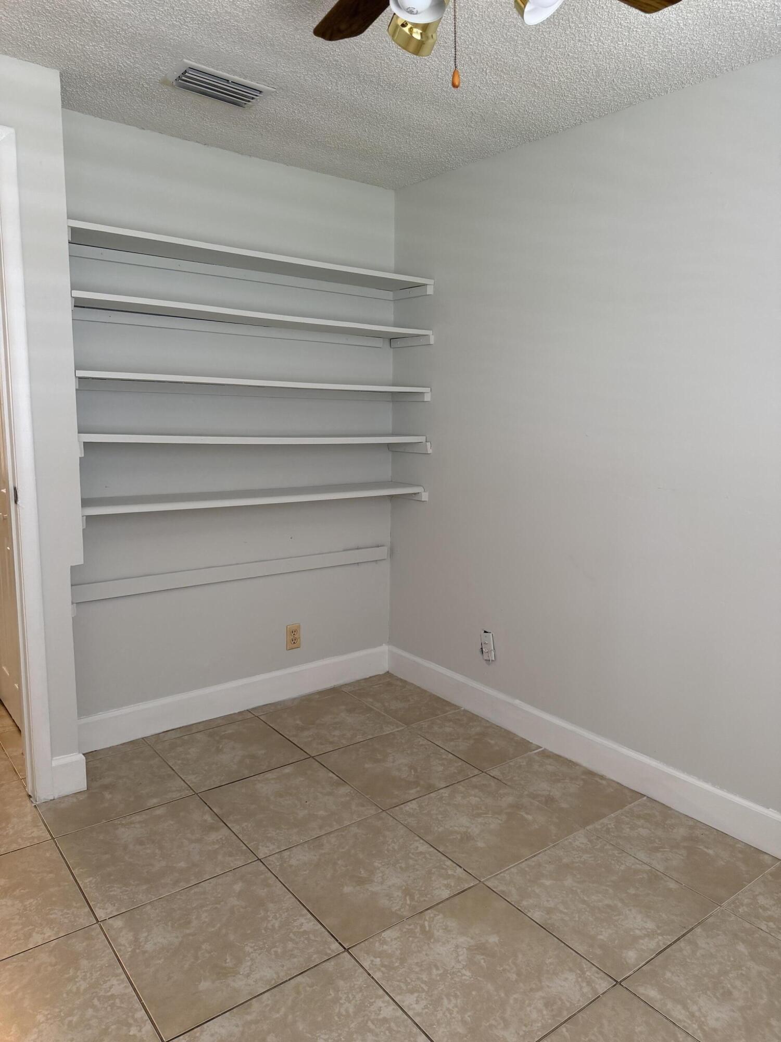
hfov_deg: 56.8
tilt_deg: -8.5
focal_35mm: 24
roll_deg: -0.7
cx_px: 390
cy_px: 521
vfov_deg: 71.6
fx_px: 722
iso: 200
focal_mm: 6.76
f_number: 1.78
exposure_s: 1/175
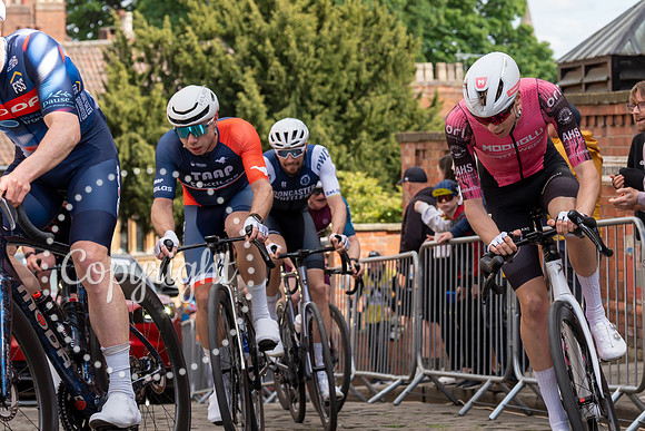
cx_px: 555
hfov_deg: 16.8
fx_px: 2160
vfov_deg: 11.3
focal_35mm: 121
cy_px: 60
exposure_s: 1/1000
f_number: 5
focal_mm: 70
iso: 400
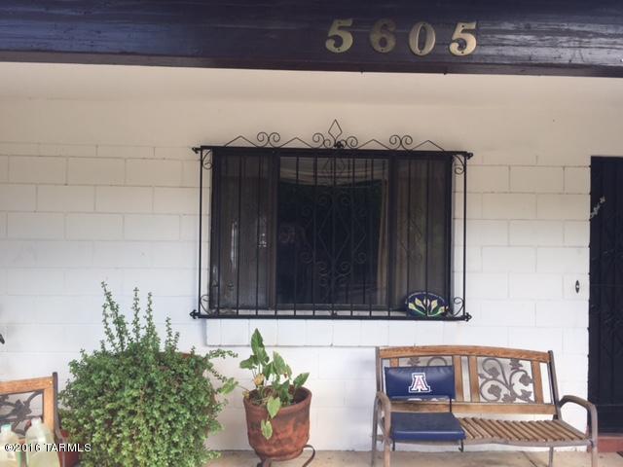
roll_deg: -1.3
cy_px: 234
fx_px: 522
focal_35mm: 29
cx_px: 312
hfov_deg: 61.7
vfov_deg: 48.2
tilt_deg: +2.1
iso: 32
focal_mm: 4.15
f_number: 2.2
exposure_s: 1/250
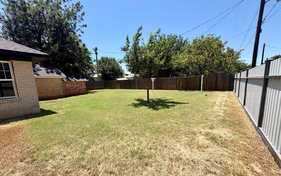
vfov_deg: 74.5
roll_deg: +2.9
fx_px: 115
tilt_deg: -7.2
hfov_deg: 101.5
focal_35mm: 15
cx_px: 140
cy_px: 98
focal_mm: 2.22
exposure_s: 1/770
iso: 25
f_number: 2.2
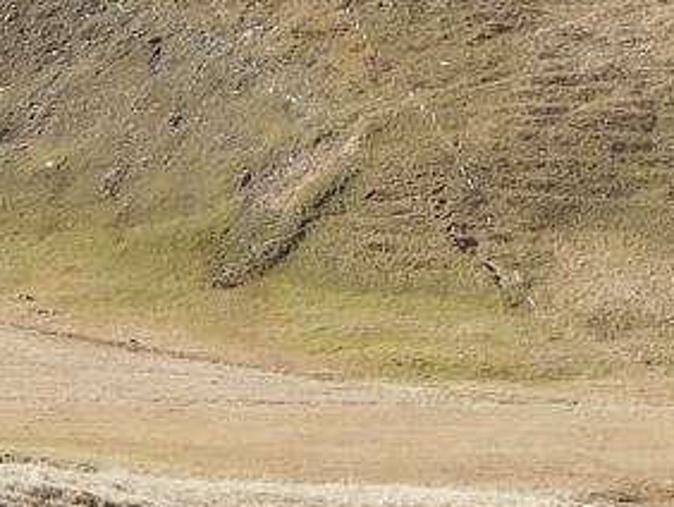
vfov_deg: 12.1
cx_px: -525
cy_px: -57
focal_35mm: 121
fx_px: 2358
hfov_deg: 14.4
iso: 125
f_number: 3.6
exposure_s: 1/500
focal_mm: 5.7
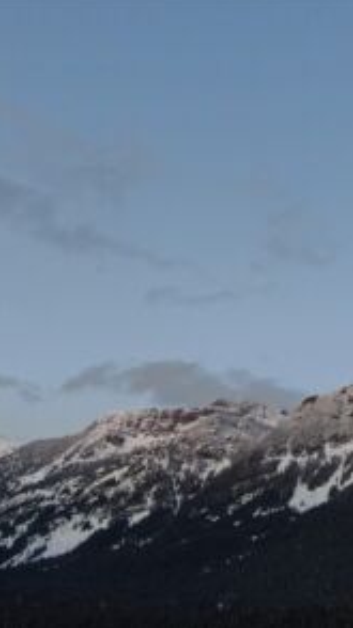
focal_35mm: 46
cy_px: 312
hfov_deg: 24.2
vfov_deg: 44.6
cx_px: 387
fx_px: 767
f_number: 3.1
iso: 100
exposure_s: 1/40
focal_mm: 5.33
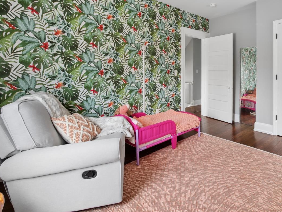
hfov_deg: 80.1
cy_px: 73
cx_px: 178
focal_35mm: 20
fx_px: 163
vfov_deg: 64.5
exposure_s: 1/20
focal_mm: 7
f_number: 7.1
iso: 640
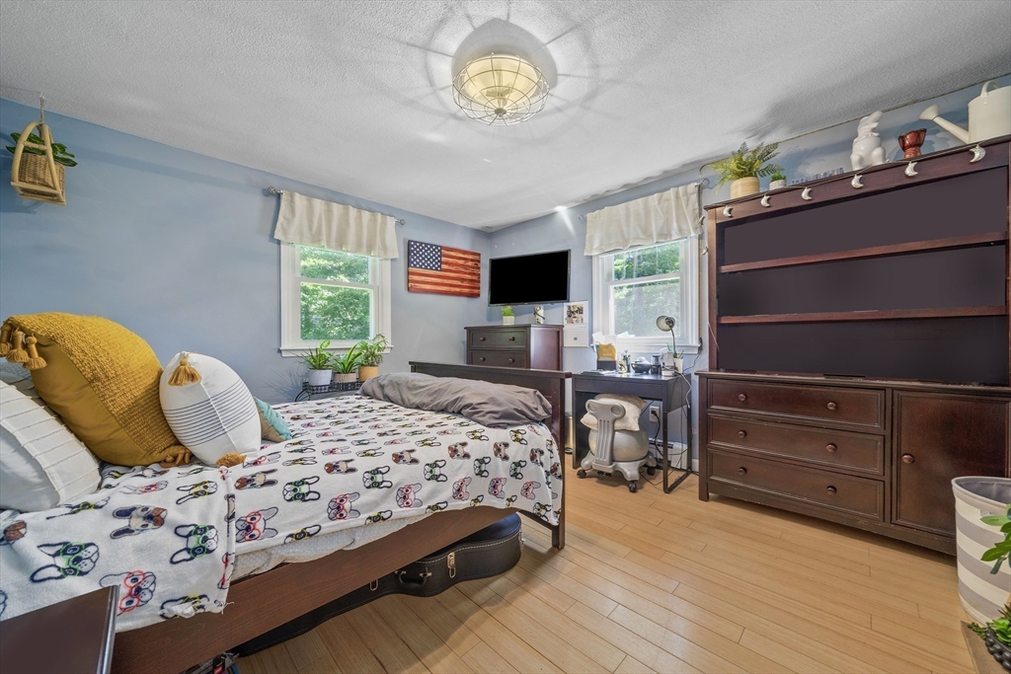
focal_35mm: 12
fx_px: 337
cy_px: 337
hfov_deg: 112.6
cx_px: 506
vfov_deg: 90.0
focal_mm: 12
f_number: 8
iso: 320
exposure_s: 1/1.67
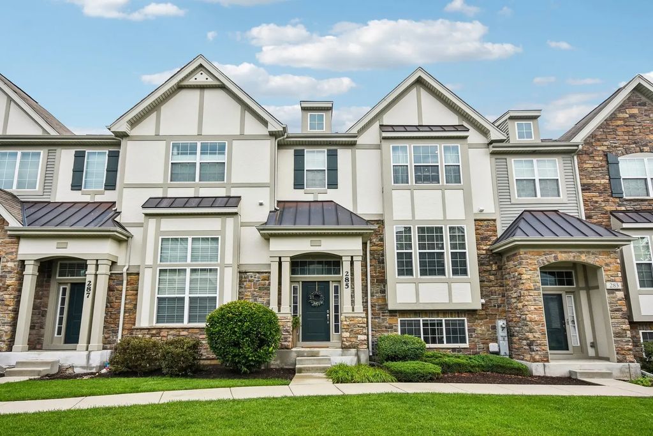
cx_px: 326
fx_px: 354
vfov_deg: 63.2
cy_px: 218
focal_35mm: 20
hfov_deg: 85.4
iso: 500
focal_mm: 13
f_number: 8
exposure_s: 1/640
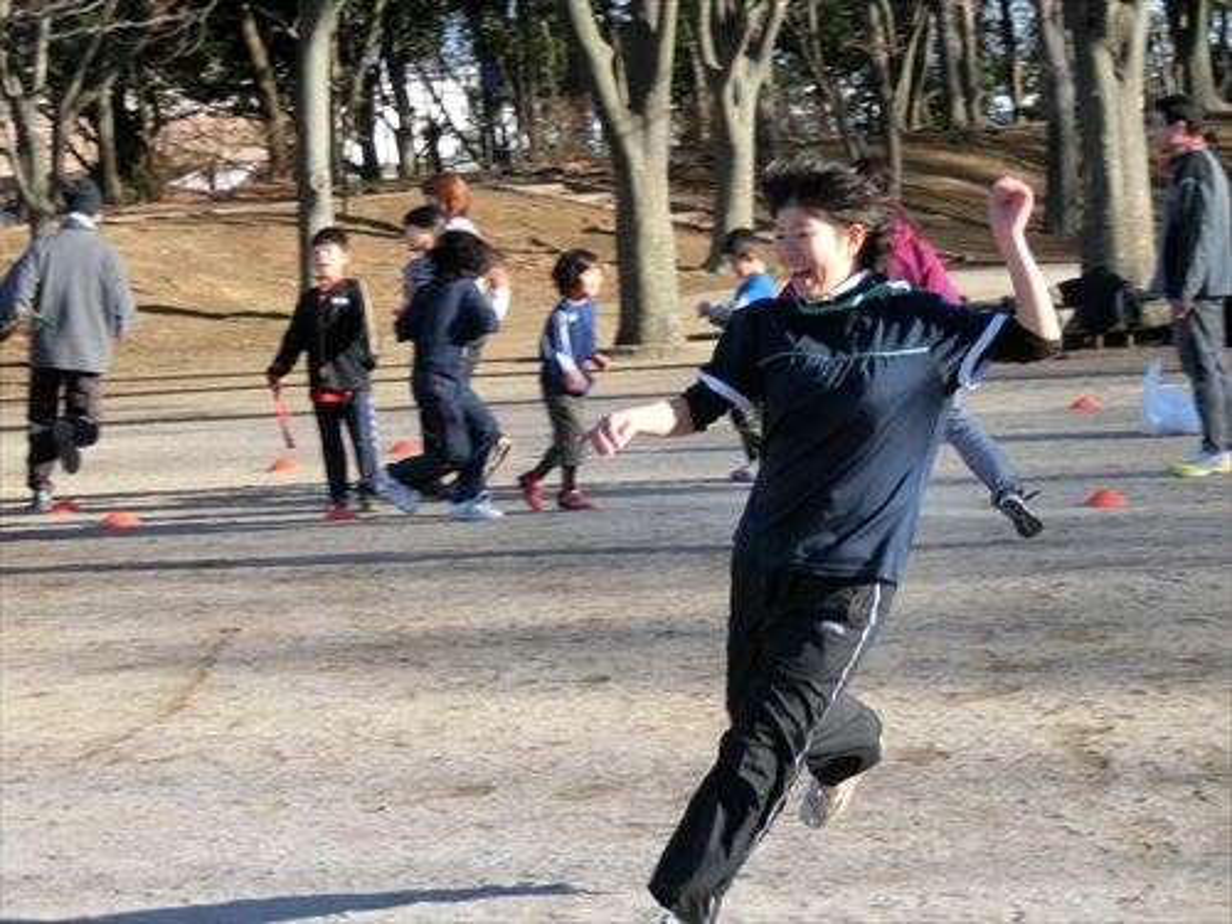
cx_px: 616
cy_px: 462
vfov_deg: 13.5
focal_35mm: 110
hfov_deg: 17.9
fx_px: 3915
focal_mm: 19.54
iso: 80
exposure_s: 1/160
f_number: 5.4
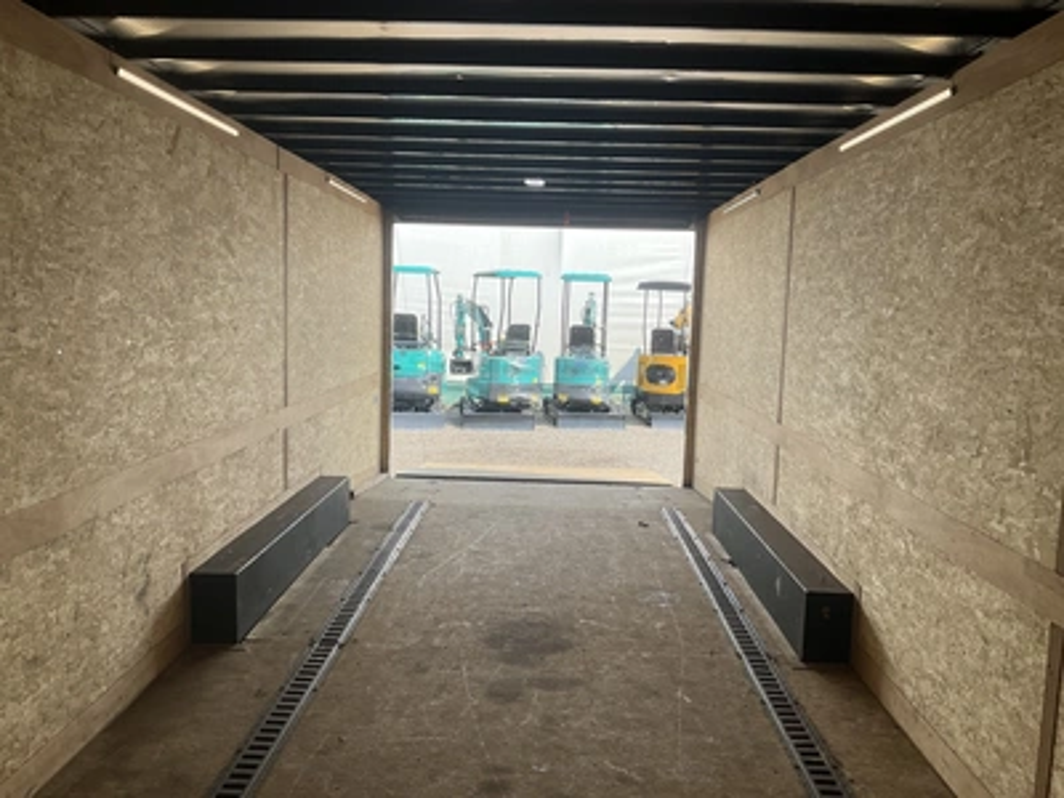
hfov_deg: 61.7
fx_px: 891
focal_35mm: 29
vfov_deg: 48.2
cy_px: 399
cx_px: 532
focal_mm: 3
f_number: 1.8
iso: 25
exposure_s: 1/383
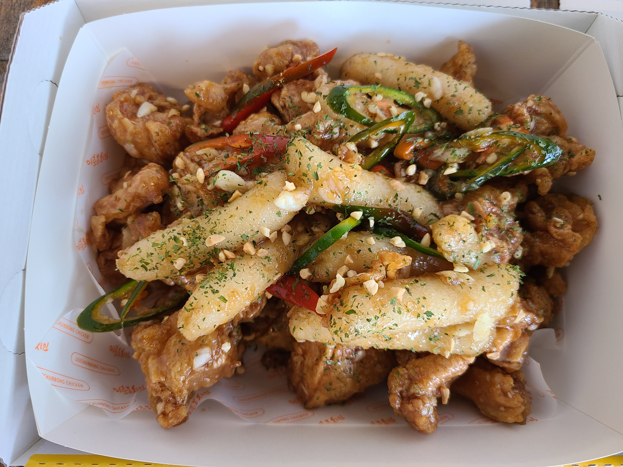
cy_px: 234
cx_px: 312
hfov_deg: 67.3
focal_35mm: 26
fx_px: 468
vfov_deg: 53.1
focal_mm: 5.4
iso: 160
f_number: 1.8
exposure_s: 1/60
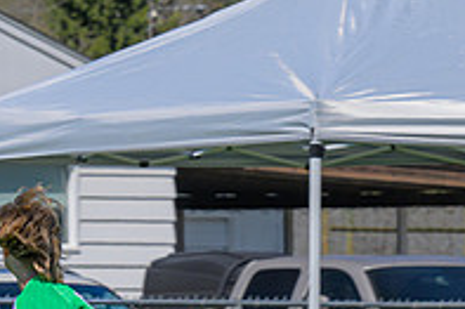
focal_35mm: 815
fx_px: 10518
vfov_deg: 1.7
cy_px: 472
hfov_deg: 2.5
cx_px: 400
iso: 125
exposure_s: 1/500
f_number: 6.3
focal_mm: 120
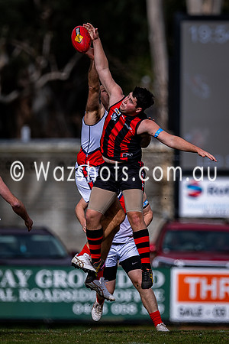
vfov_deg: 2.0
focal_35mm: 1048
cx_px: 124
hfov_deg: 1.3
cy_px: 129
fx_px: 10003
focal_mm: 500
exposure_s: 1/1600
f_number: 4
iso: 100
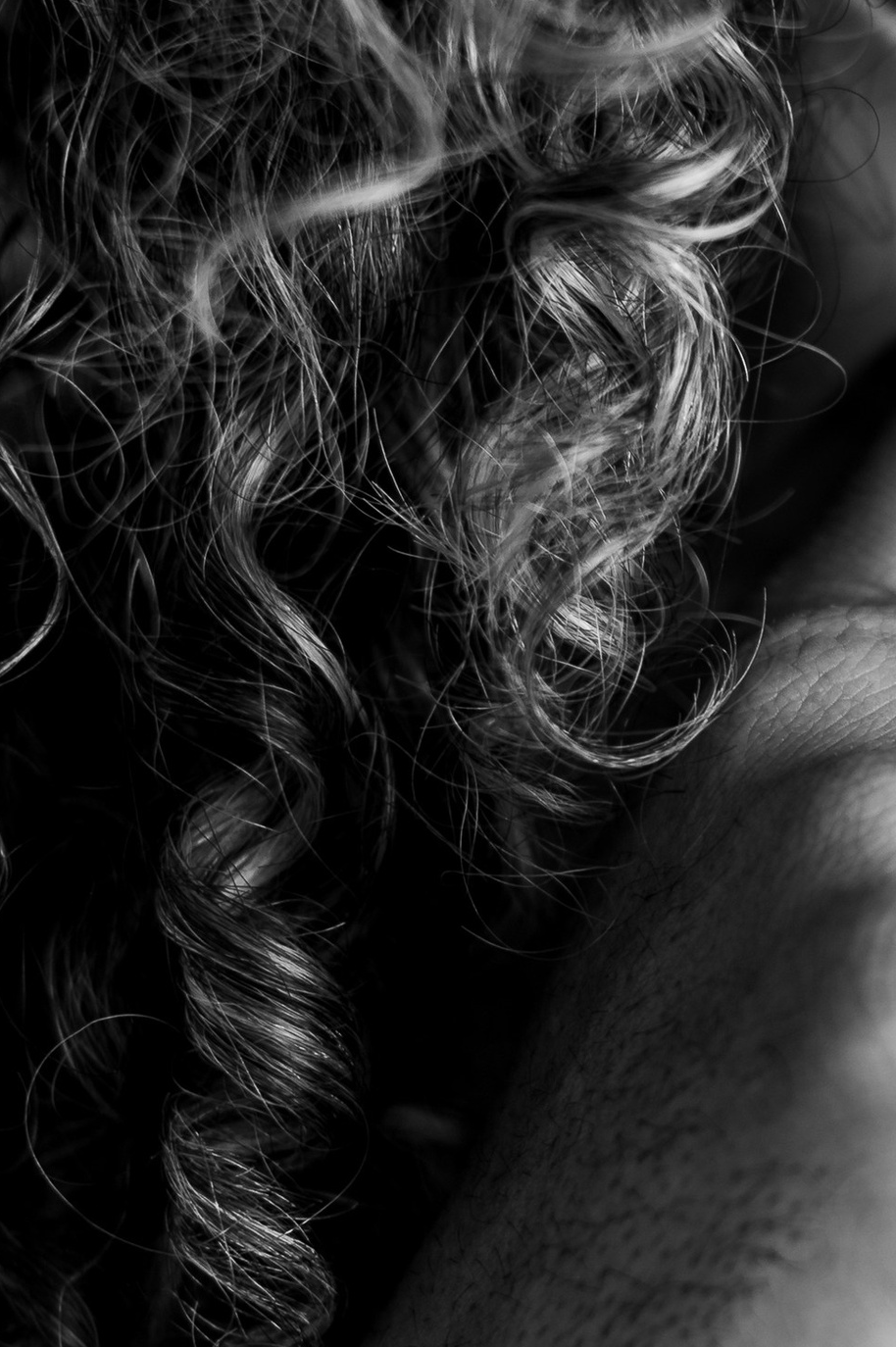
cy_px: 832
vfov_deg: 14.7
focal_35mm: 140
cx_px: 1155
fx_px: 5234
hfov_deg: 9.6
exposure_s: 1/400
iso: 100
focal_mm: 50
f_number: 2.2
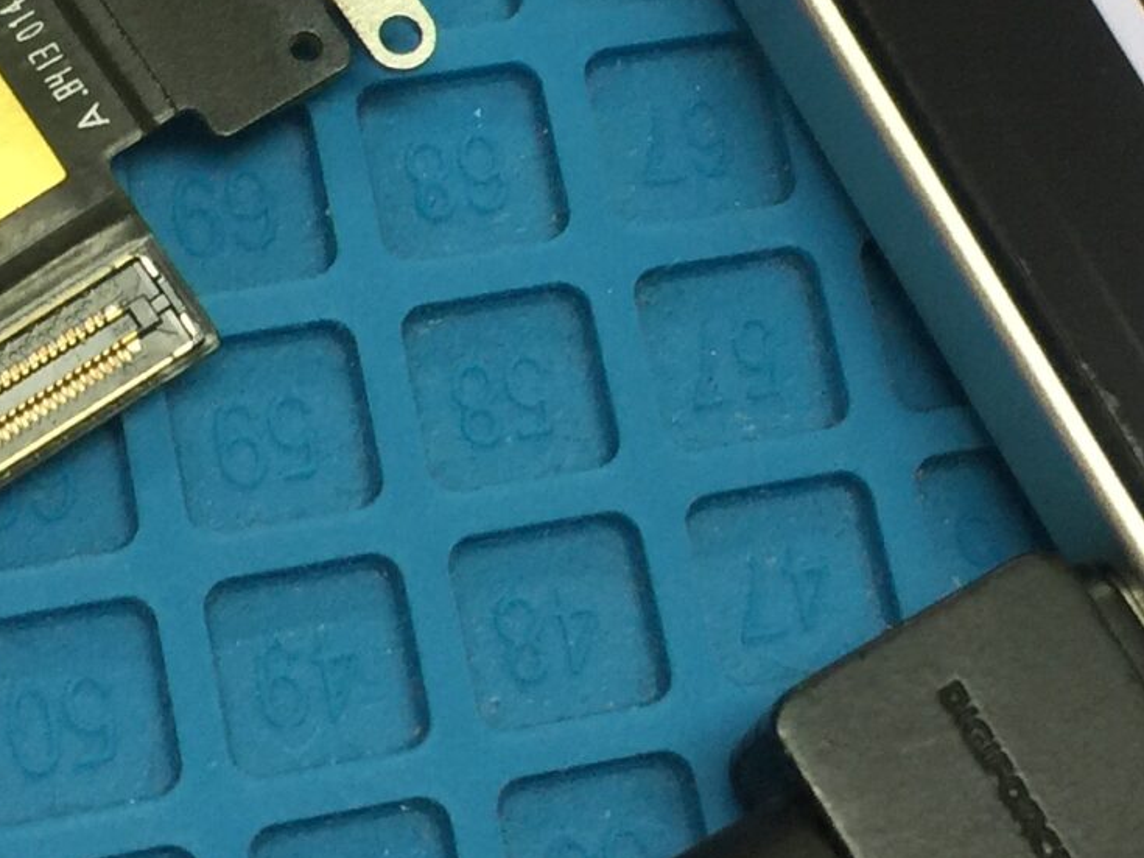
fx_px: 3337
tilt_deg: -69.5
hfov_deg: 19.4
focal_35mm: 101
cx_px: 623
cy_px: 181
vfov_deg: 14.6
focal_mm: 4.15
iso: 50
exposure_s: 1/33
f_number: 2.2
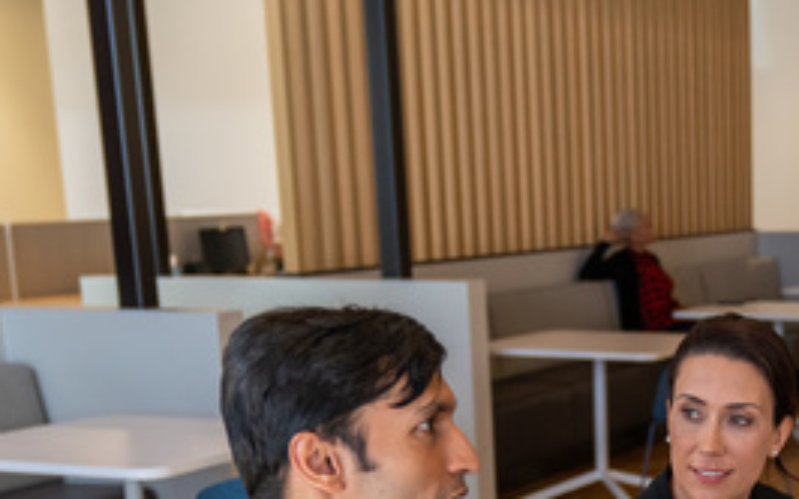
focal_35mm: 86
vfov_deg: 14.3
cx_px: 760
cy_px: 715
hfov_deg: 23.3
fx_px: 1872
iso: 1250
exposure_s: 1/125
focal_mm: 28
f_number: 2.8
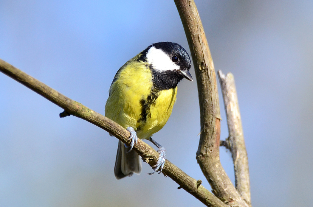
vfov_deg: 1.5
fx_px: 7807
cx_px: 156
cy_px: 104
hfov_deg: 2.3
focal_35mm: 900
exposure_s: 1/1000
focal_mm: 600
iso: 400
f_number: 6.3
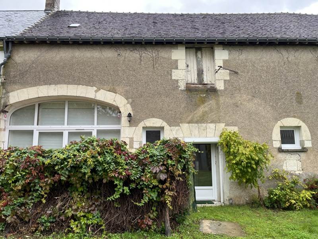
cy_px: 120
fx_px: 239
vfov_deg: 53.1
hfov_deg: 67.3
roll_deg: +2.3
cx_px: 159
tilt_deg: +9.2
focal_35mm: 26
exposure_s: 1/370
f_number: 1.6
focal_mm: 5.1
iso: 50
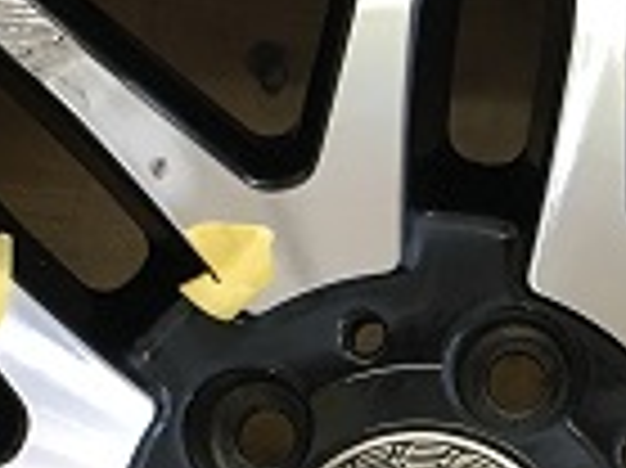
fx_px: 2421
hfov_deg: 14.6
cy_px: 540
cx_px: 572
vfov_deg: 10.9
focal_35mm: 134
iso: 40
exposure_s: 1/30
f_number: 2.2
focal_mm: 4.15
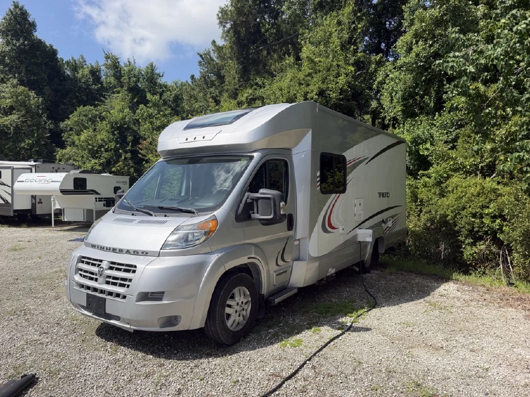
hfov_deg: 71.6
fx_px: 367
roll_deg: +0.6
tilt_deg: +0.0
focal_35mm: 24
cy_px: 198
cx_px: 265
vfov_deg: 56.8
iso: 125
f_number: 1.78
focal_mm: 6.76
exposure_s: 1/6173
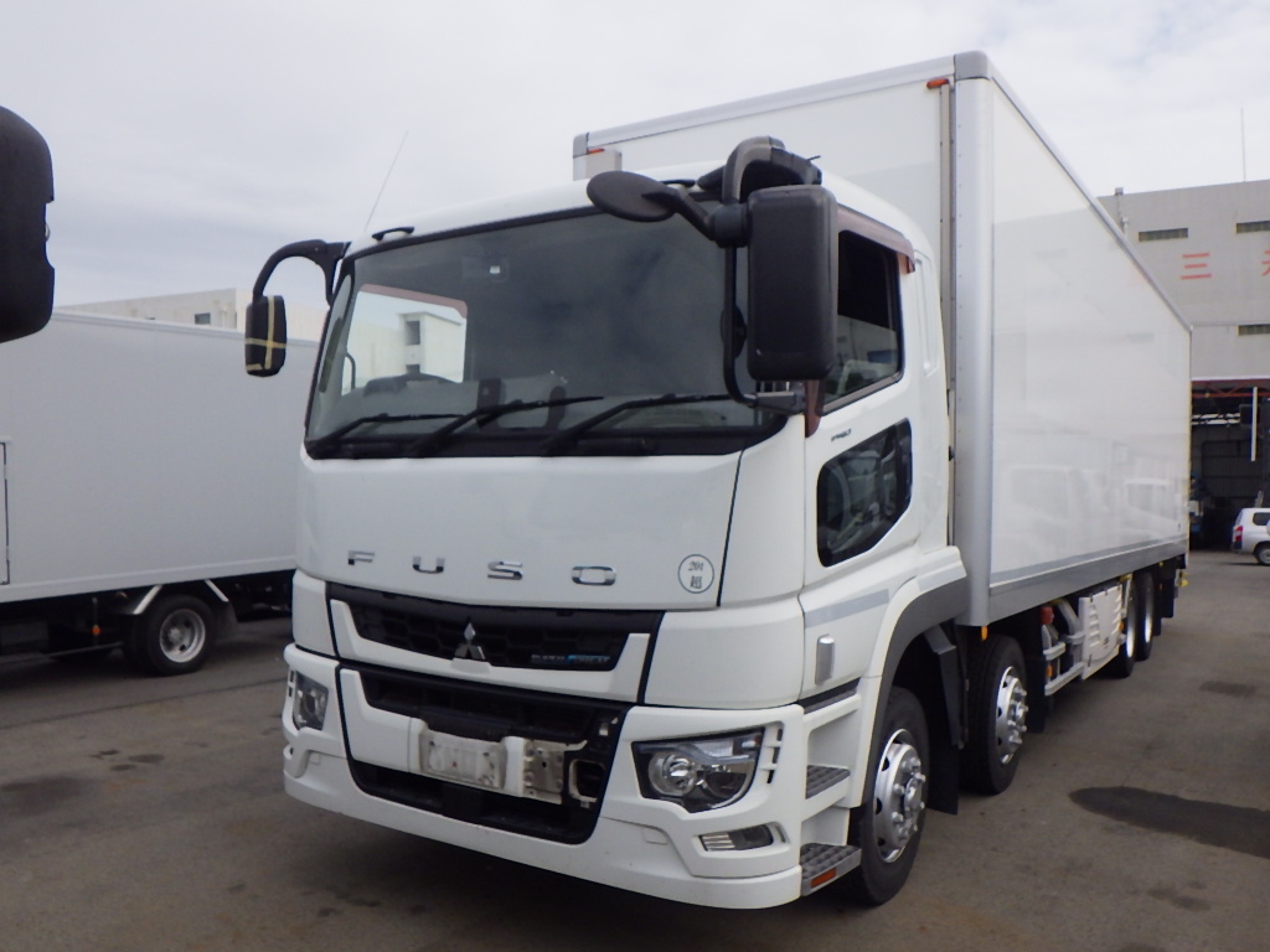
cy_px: 476
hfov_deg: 63.4
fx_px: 1027
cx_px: 635
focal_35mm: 28
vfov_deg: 49.7
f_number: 4.2
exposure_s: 1/2000
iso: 250
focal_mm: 5
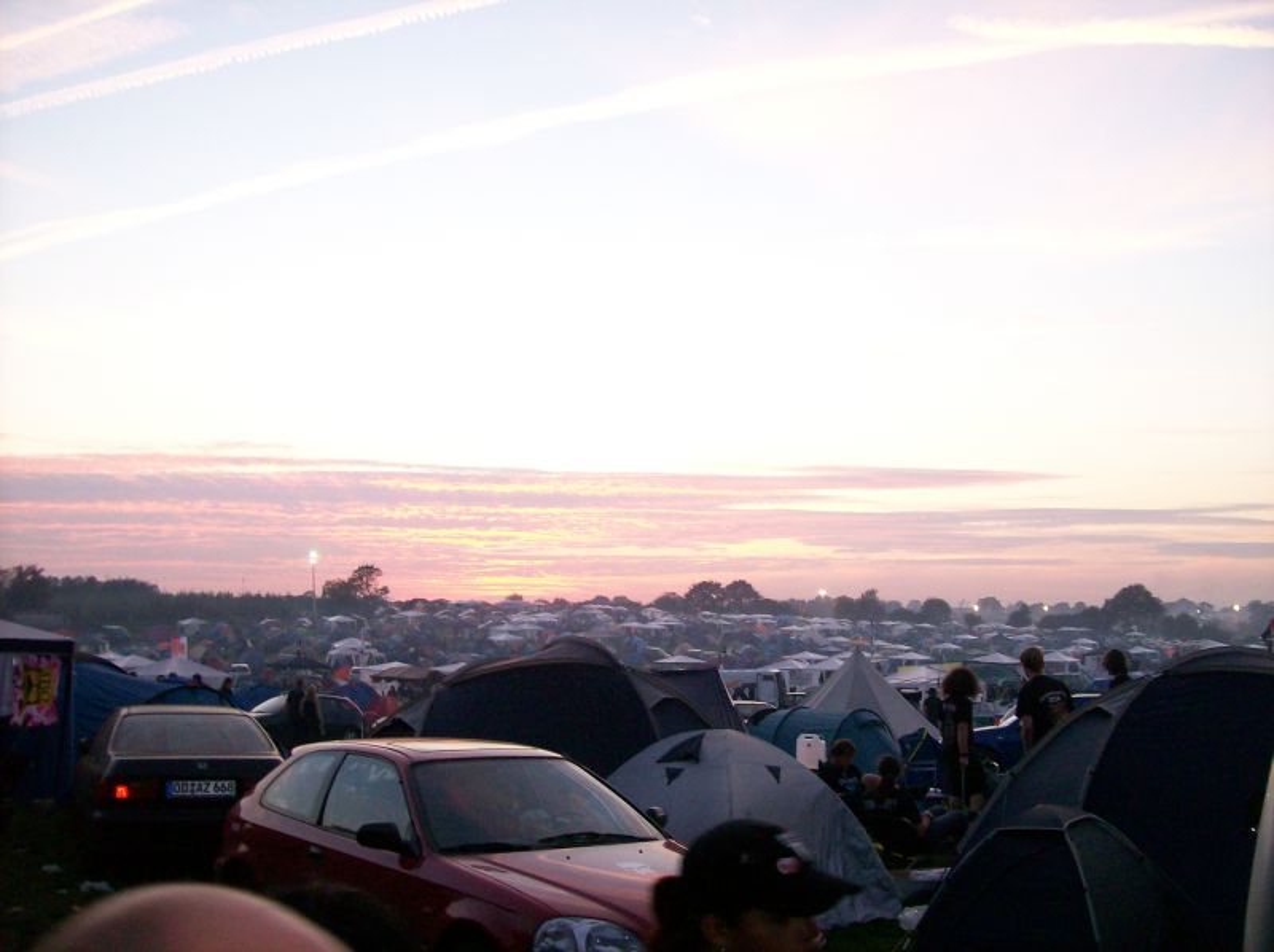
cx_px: 637
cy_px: 476
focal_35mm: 36
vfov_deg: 39.6
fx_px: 1323
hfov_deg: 51.4
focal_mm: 6
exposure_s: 1/64
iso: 140
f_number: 2.7
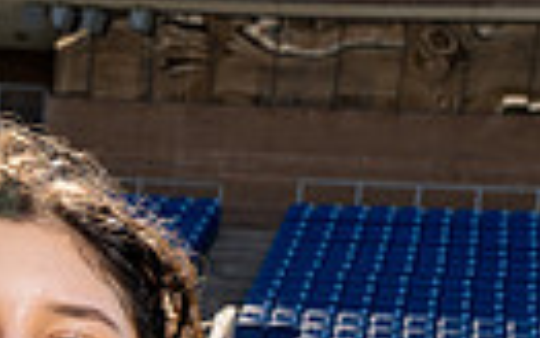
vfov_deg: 7.8
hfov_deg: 13.6
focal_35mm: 151
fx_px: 2223
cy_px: 919
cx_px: -54
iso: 320
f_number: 11
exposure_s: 1/250
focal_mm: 43
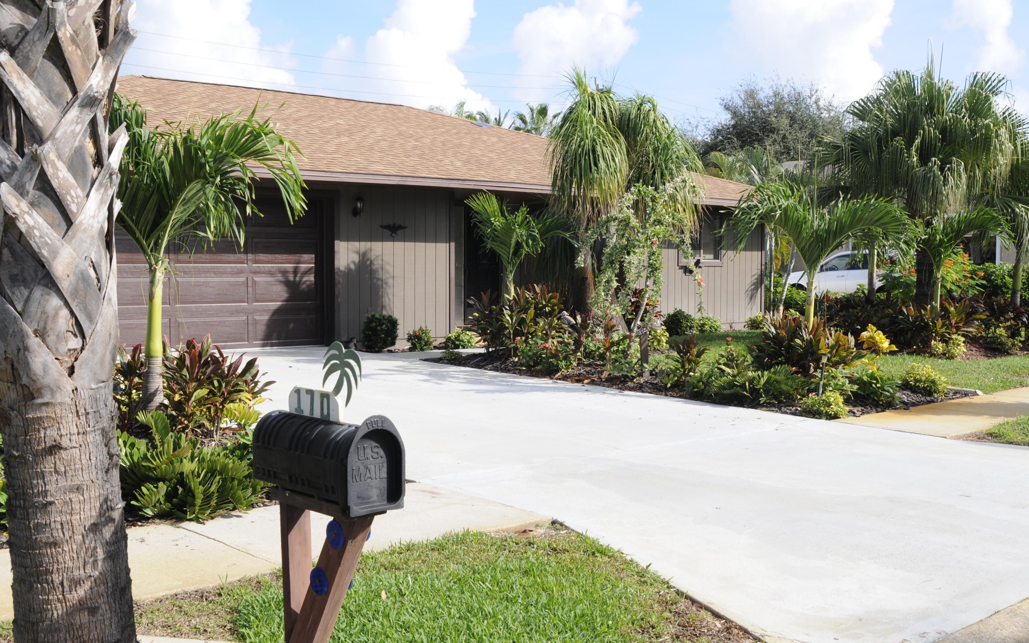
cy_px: 332
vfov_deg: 30.9
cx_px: 514
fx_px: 1164
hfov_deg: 47.7
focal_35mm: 42
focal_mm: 27
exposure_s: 1/250
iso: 200
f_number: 8
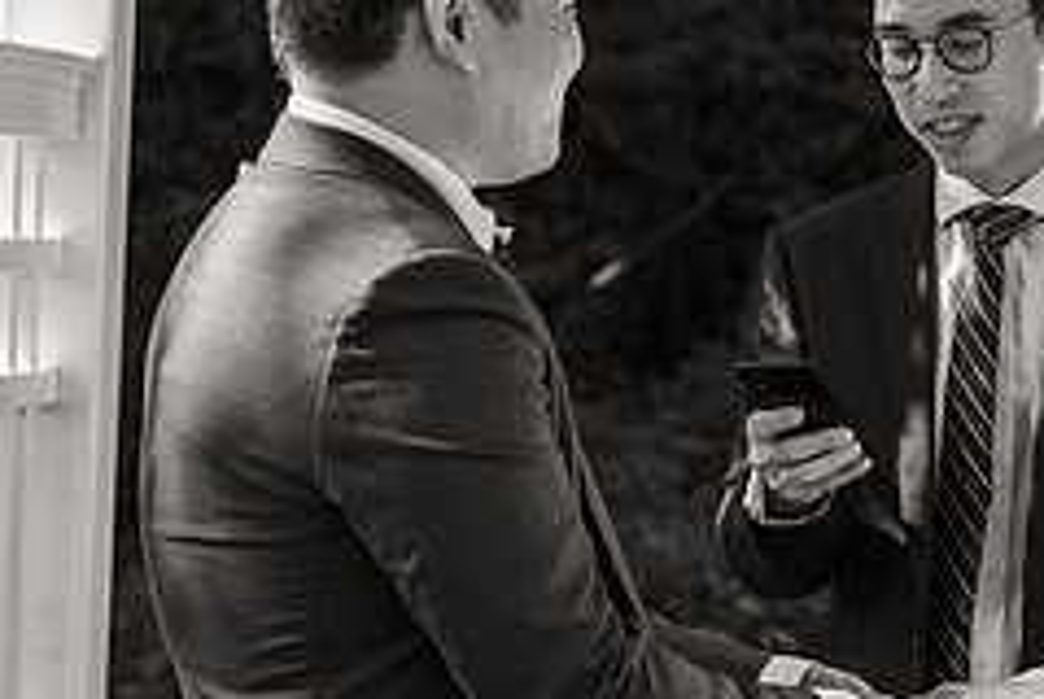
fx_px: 5110
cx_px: 876
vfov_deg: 7.8
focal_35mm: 176
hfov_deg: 11.6
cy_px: 103
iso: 1000
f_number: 4
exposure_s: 1/1600
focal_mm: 70
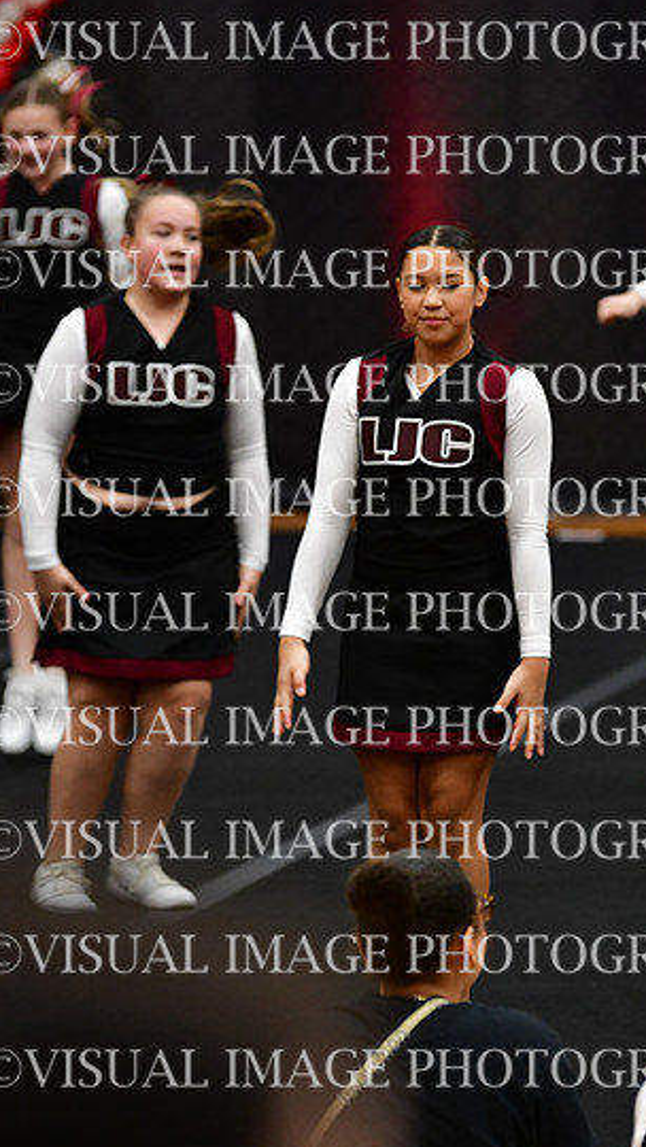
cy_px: 554
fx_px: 7700
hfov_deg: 4.8
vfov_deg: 8.5
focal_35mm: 253
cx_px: 392
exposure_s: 1/800
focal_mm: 150
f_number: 2.8
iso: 4000
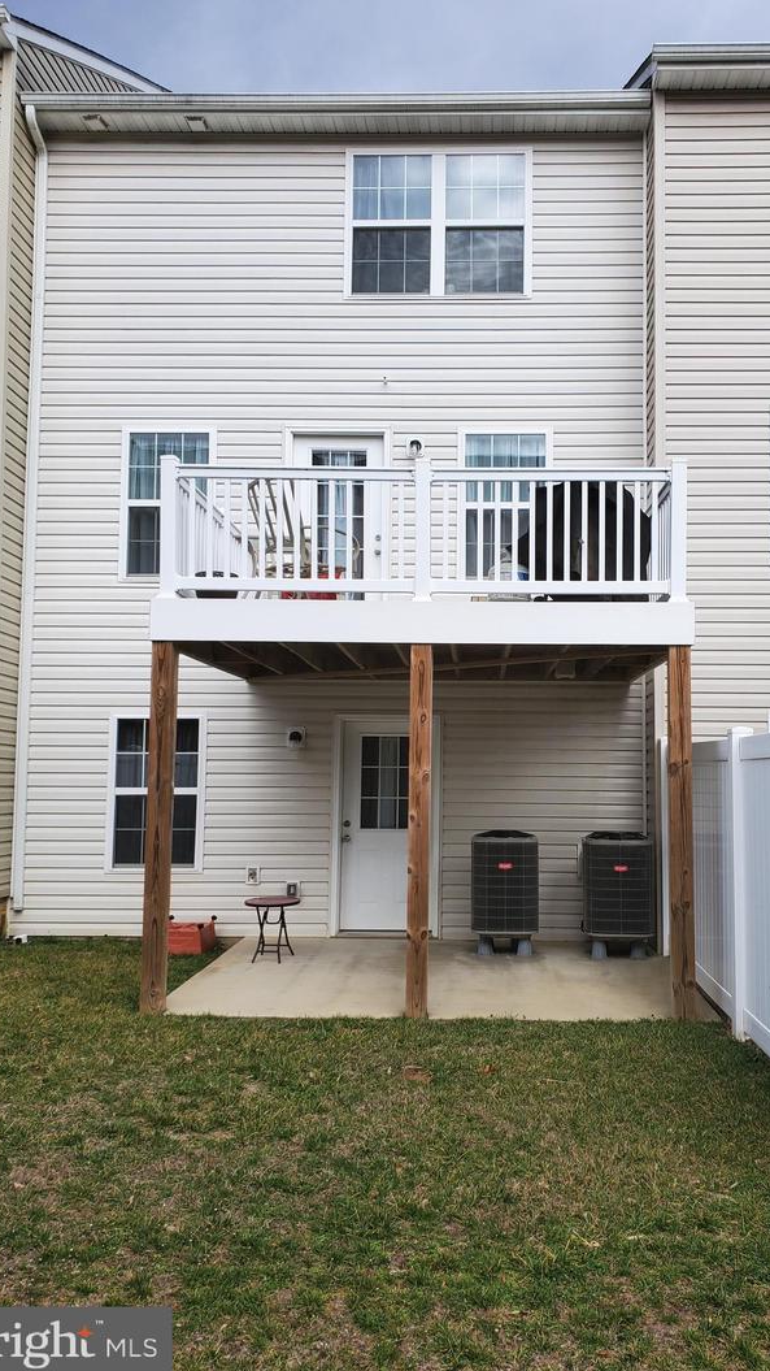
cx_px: 470
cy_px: 680
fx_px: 1053
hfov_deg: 39.9
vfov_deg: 66.1
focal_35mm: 29
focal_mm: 4.3
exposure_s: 1/1163
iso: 50
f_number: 2.4
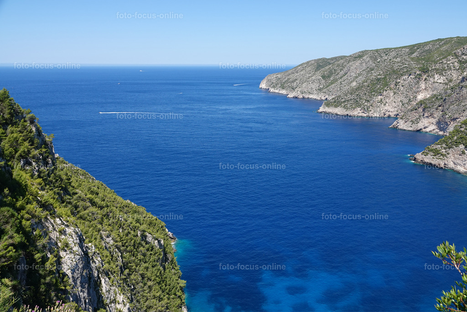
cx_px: 234
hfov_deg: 65.5
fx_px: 363
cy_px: 156
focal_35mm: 28
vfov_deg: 46.4
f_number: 4
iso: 100
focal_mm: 10.18
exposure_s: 1/640
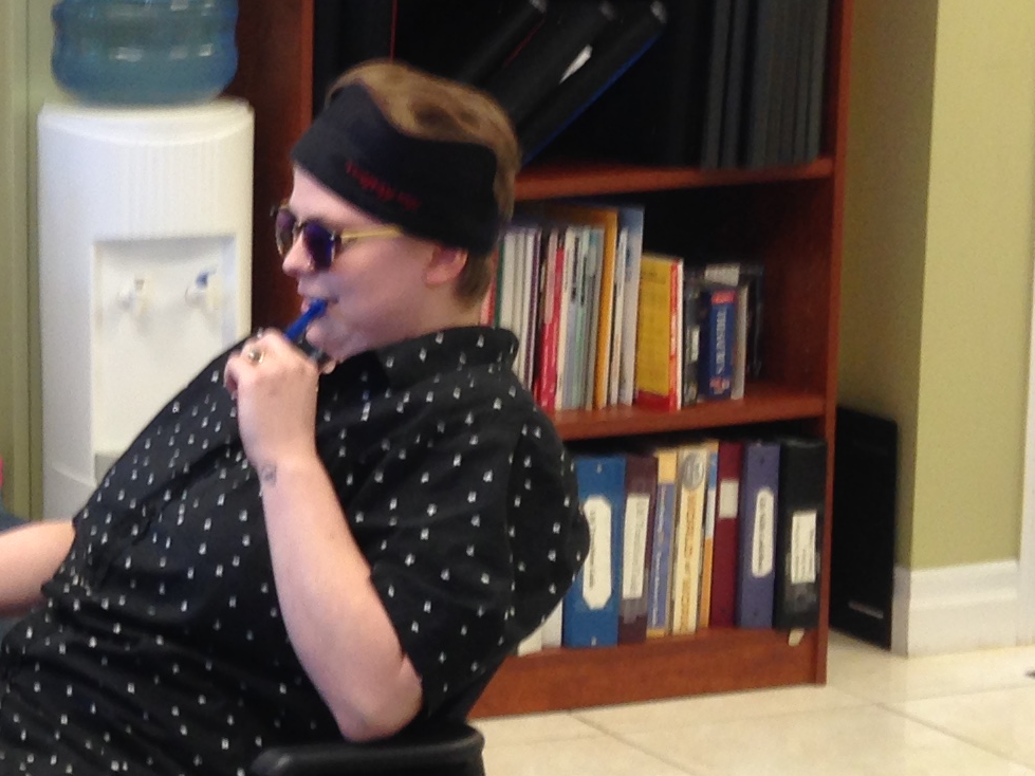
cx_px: -366
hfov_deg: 16.7
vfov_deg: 13.5
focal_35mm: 110
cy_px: 356
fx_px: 3289
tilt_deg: -10.3
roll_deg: +1.6
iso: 50
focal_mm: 4.12
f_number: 2.4
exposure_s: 1/24
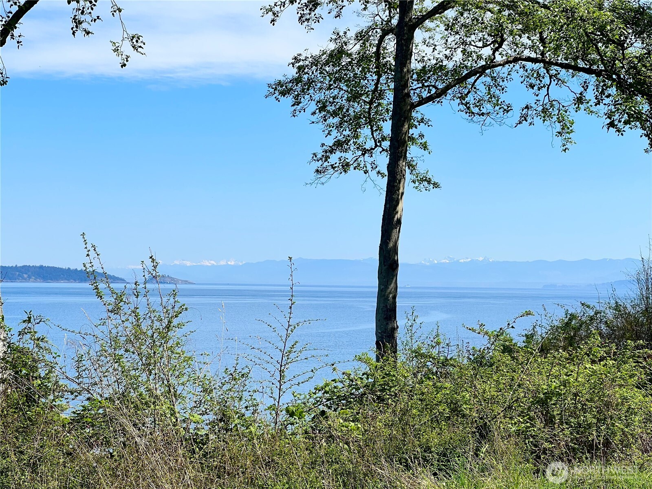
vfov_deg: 19.1
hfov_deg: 25.3
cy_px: 244
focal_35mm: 77
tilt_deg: +0.7
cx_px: 326
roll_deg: -0.7
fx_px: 1450
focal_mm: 9
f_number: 2.8
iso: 32
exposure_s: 1/1054
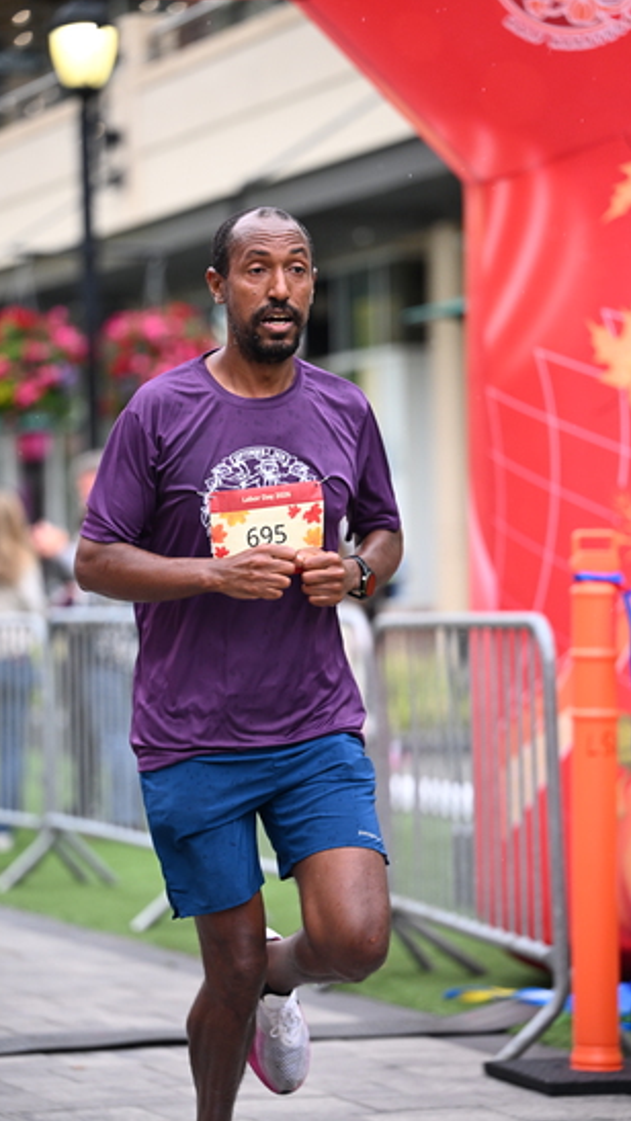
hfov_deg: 8.9
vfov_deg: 15.7
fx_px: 4072
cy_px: 562
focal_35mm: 137
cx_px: 284
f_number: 2.8
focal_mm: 130
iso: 1250
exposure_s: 1/1250
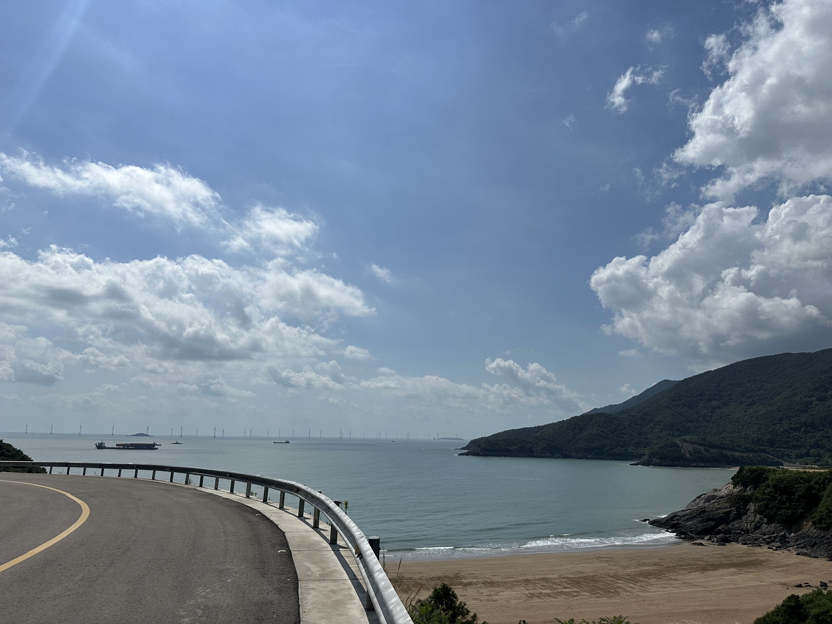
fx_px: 577
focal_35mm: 24
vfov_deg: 56.8
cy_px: 312
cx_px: 416
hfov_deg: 71.6
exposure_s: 1/18519
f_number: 1.78
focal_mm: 6.86
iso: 64
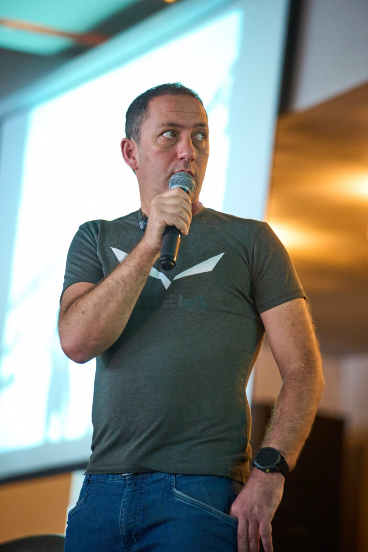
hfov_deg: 9.0
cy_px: 276
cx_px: 184
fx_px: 2330
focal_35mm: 152
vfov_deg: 13.5
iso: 6400
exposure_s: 1/100
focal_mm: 152
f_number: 2.8
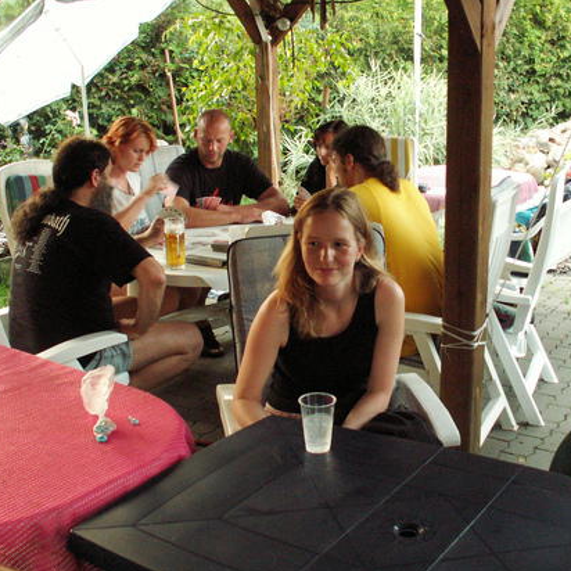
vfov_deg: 35.4
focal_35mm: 48
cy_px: 287
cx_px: 338
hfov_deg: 35.3
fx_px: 896
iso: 160
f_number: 2.8
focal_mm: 5.86
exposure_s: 1/15
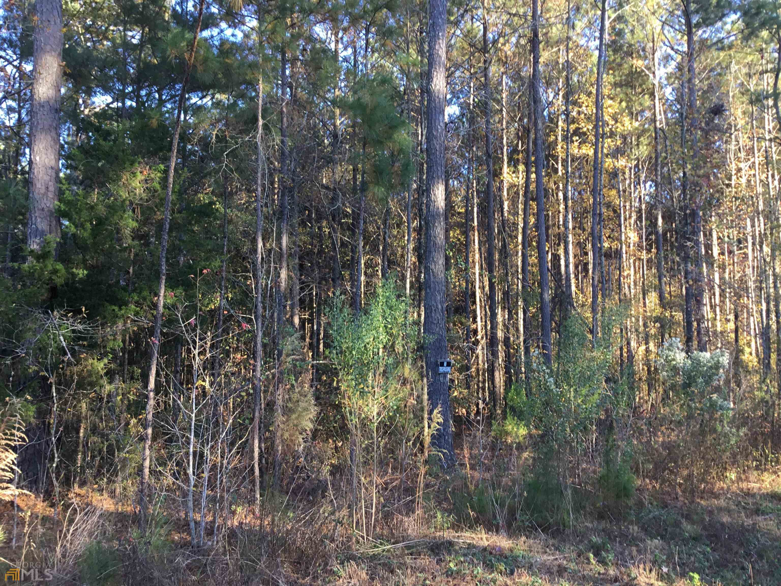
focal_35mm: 31
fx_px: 699
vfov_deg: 45.4
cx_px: 390
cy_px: 293
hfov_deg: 58.4
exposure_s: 1/60
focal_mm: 3.3
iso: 25
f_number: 2.4
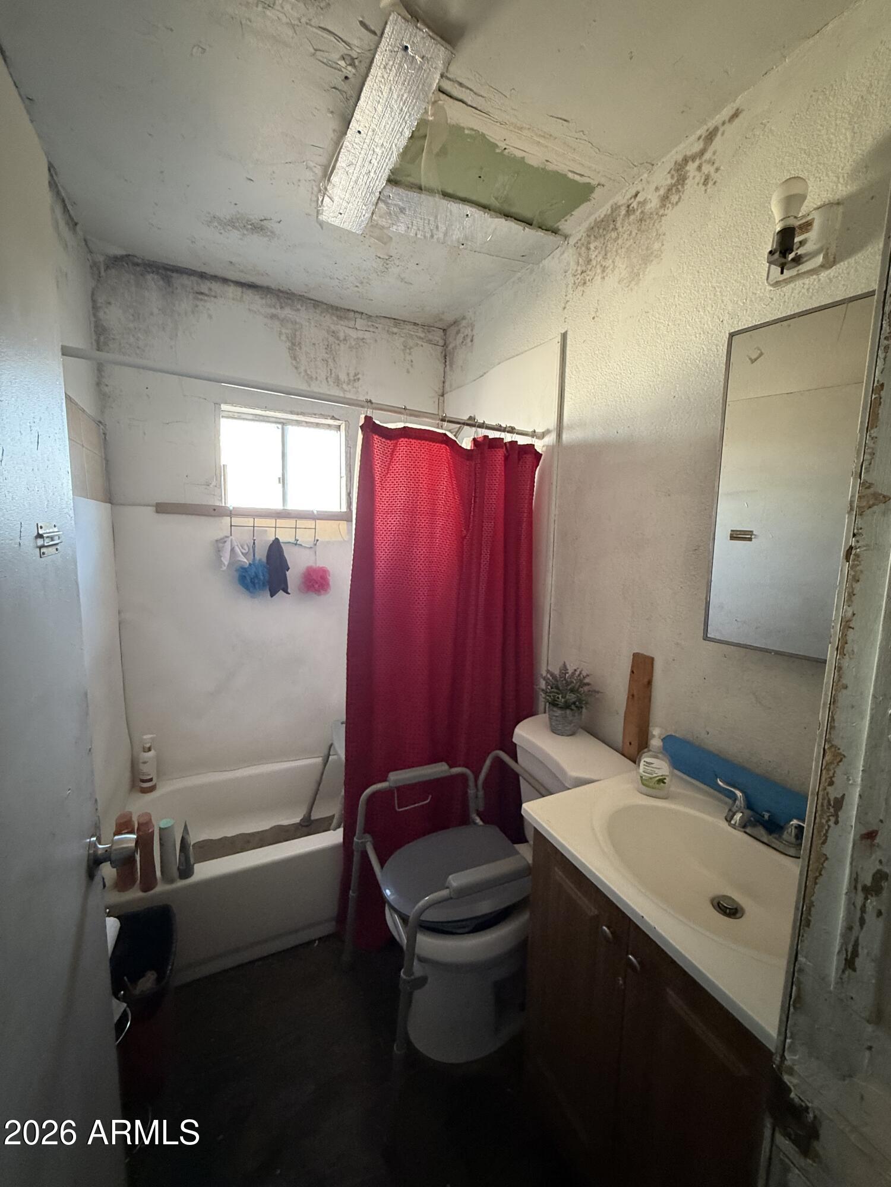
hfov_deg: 85.7
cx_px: 446
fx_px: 480
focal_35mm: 14
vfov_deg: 102.1
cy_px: 594
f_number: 2.2
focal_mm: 2.22
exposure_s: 1/60
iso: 500
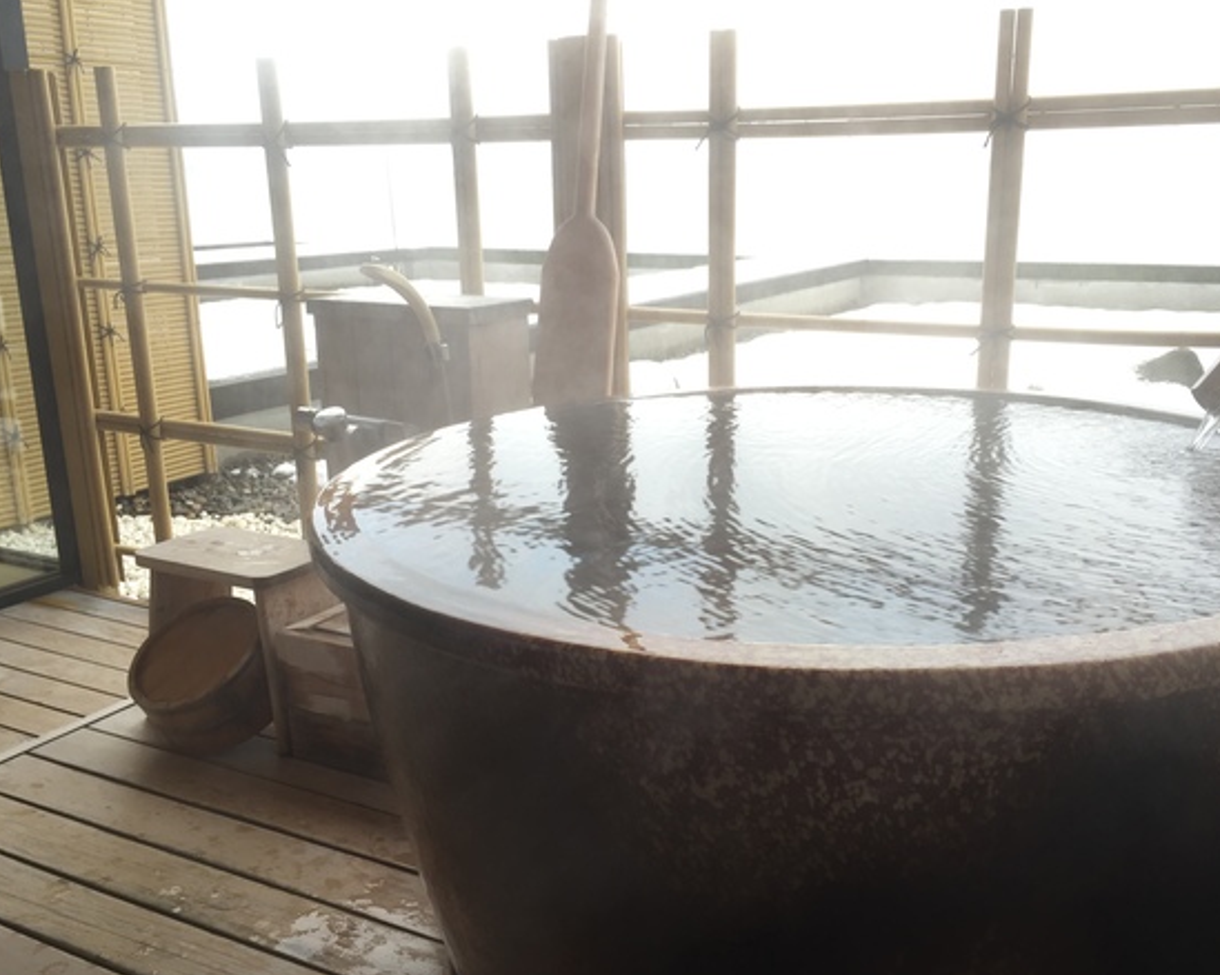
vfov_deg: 44.5
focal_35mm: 33
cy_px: 511
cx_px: 682
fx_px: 1191
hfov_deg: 54.1
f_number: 2.2
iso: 32
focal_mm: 4.15
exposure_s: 1/60
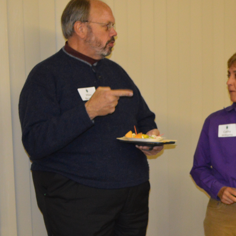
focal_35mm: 84
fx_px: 648
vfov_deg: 20.6
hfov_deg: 20.0
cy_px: 142
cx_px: 239
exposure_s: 1/60
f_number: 4.2
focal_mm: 26
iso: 1400
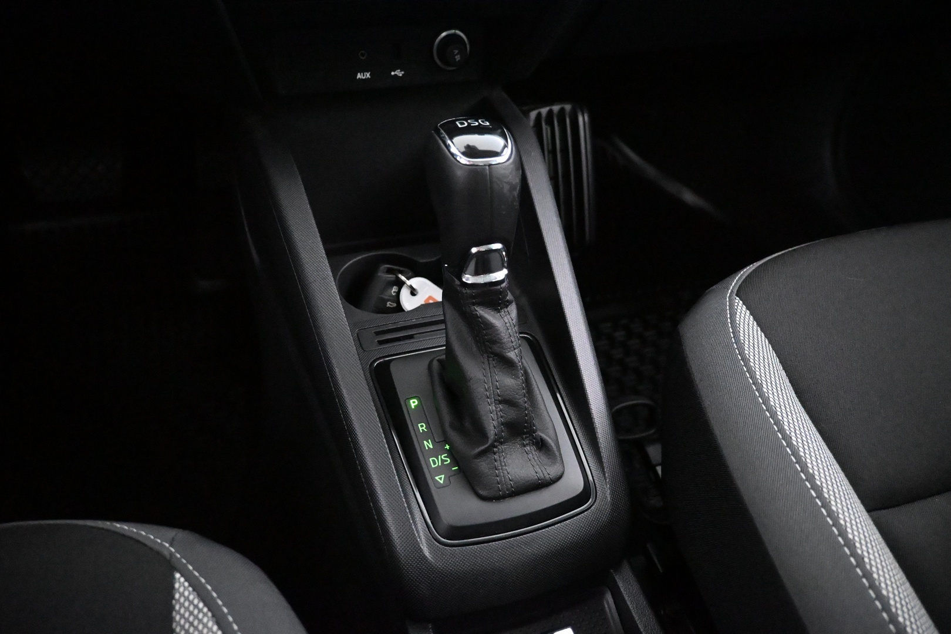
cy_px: 317
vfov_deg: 53.1
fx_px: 634
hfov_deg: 73.7
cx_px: 476
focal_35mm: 24
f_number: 3.5
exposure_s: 1/40
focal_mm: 16
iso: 12800
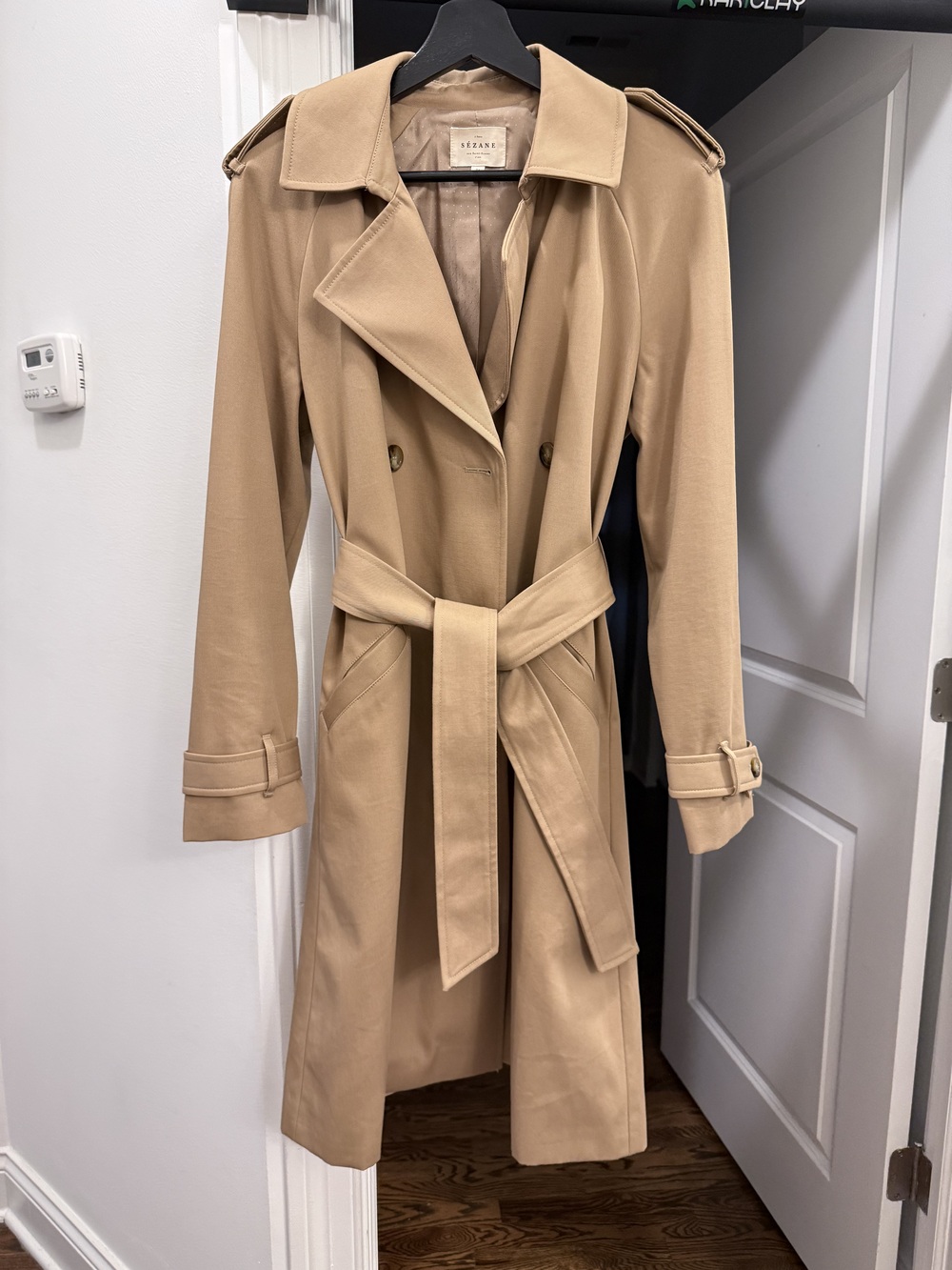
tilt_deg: -8.2
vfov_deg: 71.6
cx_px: 476
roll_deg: -1.0
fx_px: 880
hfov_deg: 56.8
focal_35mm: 24
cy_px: 635
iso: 320
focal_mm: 6.76
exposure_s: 1/60
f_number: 1.78
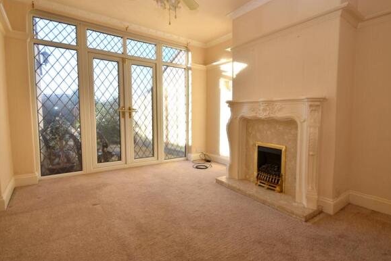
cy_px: 126
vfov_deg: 70.5
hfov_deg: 93.1
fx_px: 185
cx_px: 209
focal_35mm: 17
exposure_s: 1/125
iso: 100
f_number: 5.6
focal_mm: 10
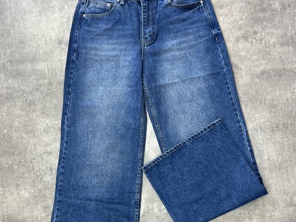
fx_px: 299
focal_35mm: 35
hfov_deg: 52.6
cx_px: 147
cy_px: 115
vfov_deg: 40.7
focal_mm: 5.1
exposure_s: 1/122
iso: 64
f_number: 1.6
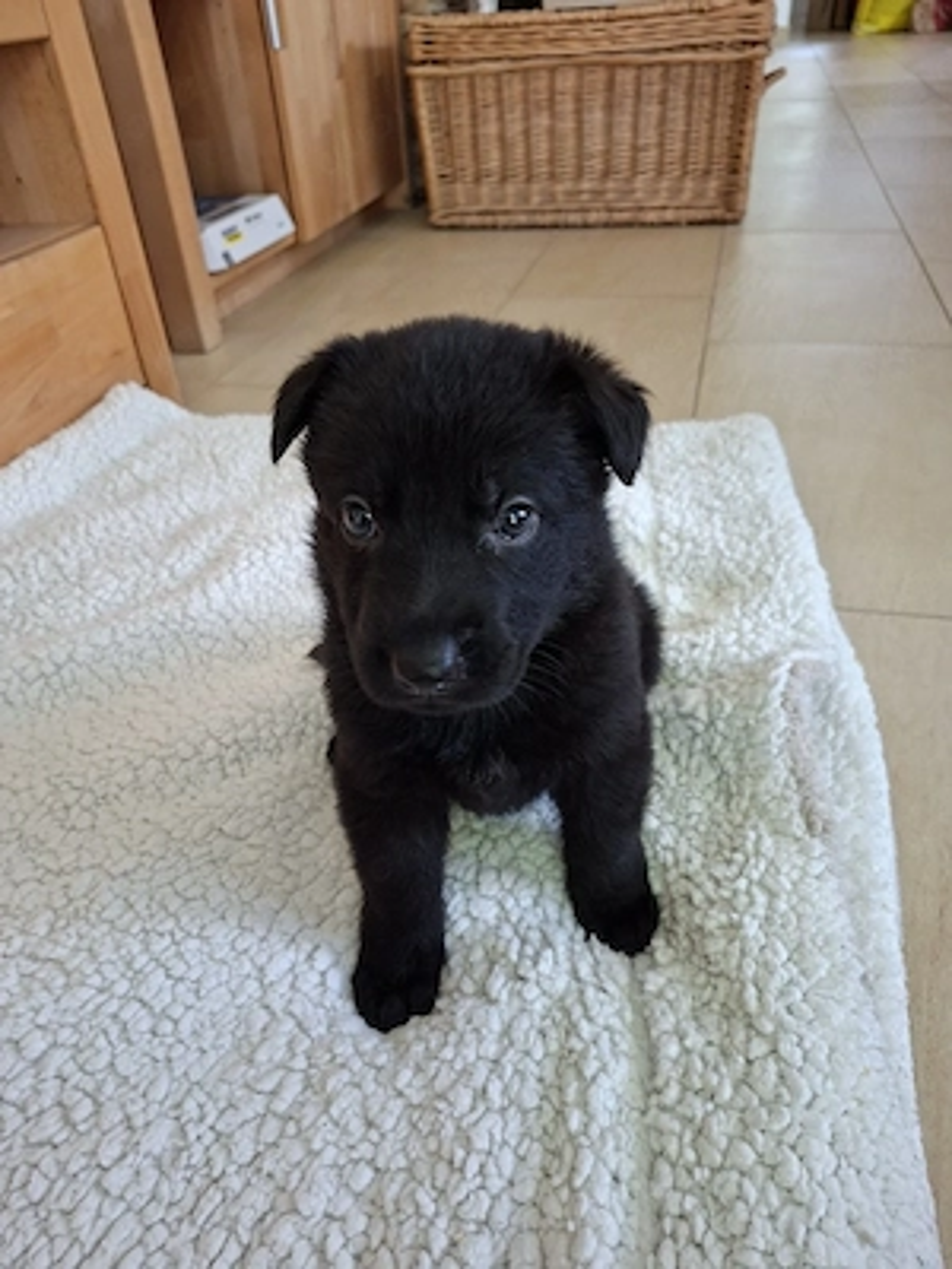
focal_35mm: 23
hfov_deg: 58.9
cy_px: 634
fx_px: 843
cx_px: 476
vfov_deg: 73.9
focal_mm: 5.54
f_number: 1.8
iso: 400
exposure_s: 1/33
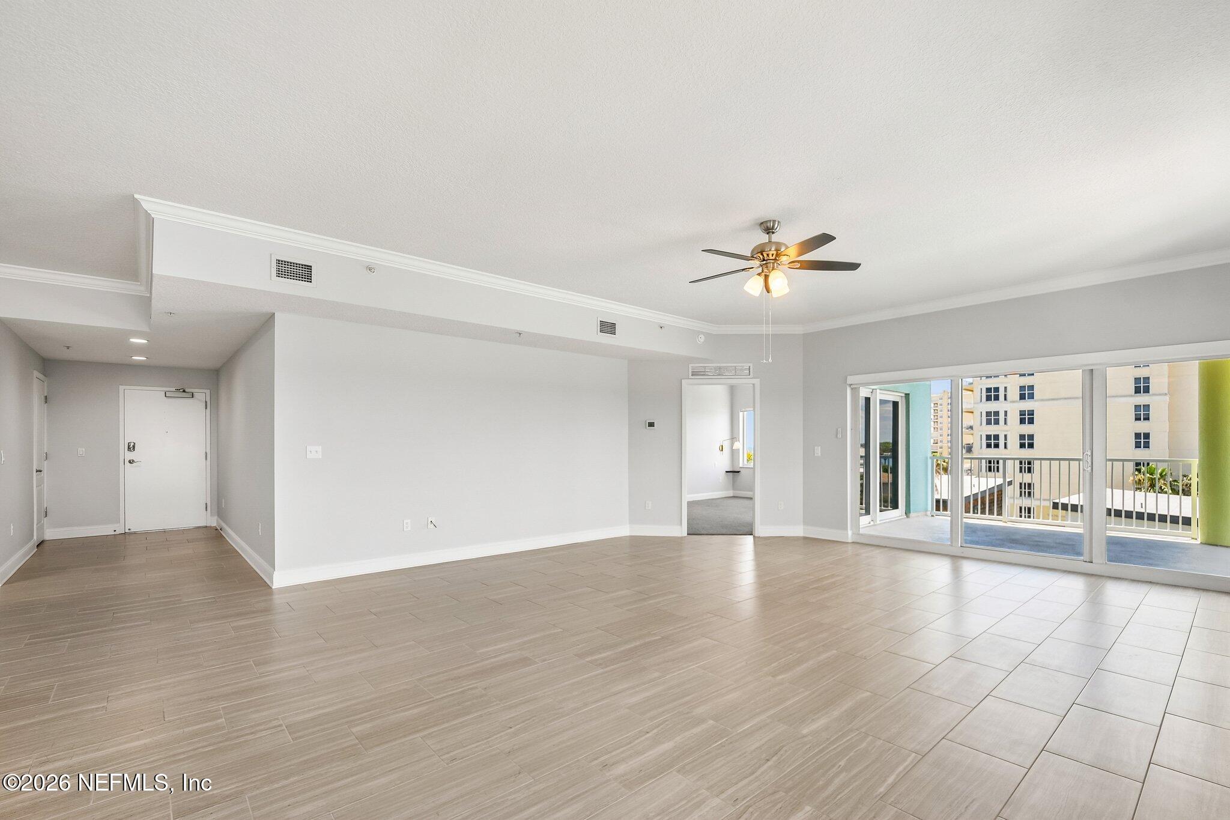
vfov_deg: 77.3
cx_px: 615
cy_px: 410
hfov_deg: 100.4
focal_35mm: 15
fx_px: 512
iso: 100
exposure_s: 1/25
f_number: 8
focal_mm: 10
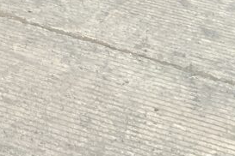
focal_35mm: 113
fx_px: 738
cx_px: -153
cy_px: -120
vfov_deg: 11.3
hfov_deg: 16.0
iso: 16
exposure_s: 1/574
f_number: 1.8
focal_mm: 3
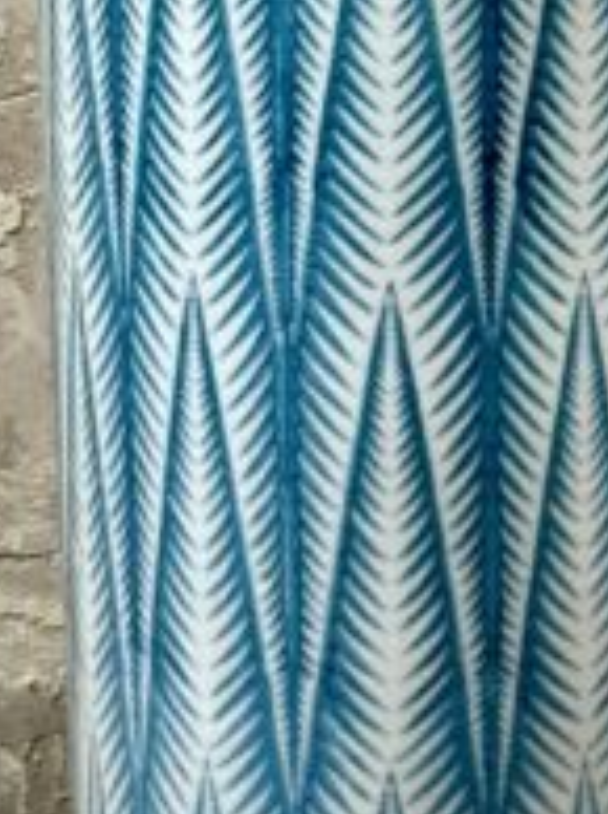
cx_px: 444
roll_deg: -1.8
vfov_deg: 11.9
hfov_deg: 9.0
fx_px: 3873
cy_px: 19
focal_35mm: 165
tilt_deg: -5.9
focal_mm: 6.86
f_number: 1.78
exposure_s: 1/112
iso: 50
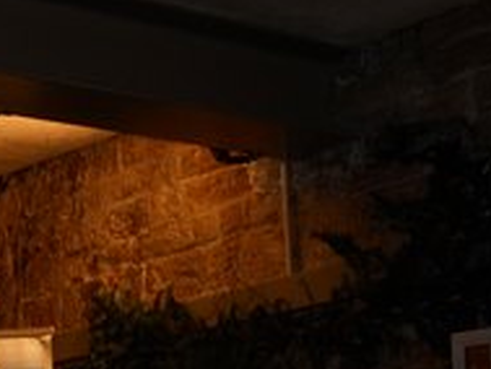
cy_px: 426
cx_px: 205
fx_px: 1263
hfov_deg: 22.0
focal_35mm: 89
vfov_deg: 16.0
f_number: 2.7
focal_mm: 5
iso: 80
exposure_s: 1/25
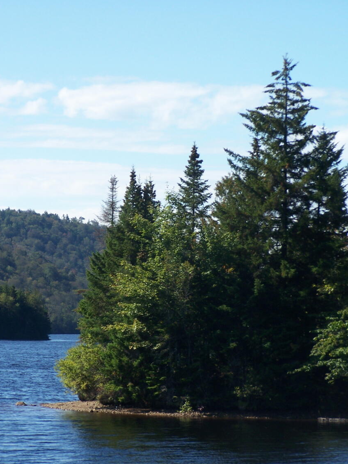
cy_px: 272
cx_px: 174
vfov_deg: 10.3
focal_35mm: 192
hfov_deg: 7.7
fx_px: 2573
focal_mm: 26.4
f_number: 3.2
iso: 80
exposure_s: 1/800
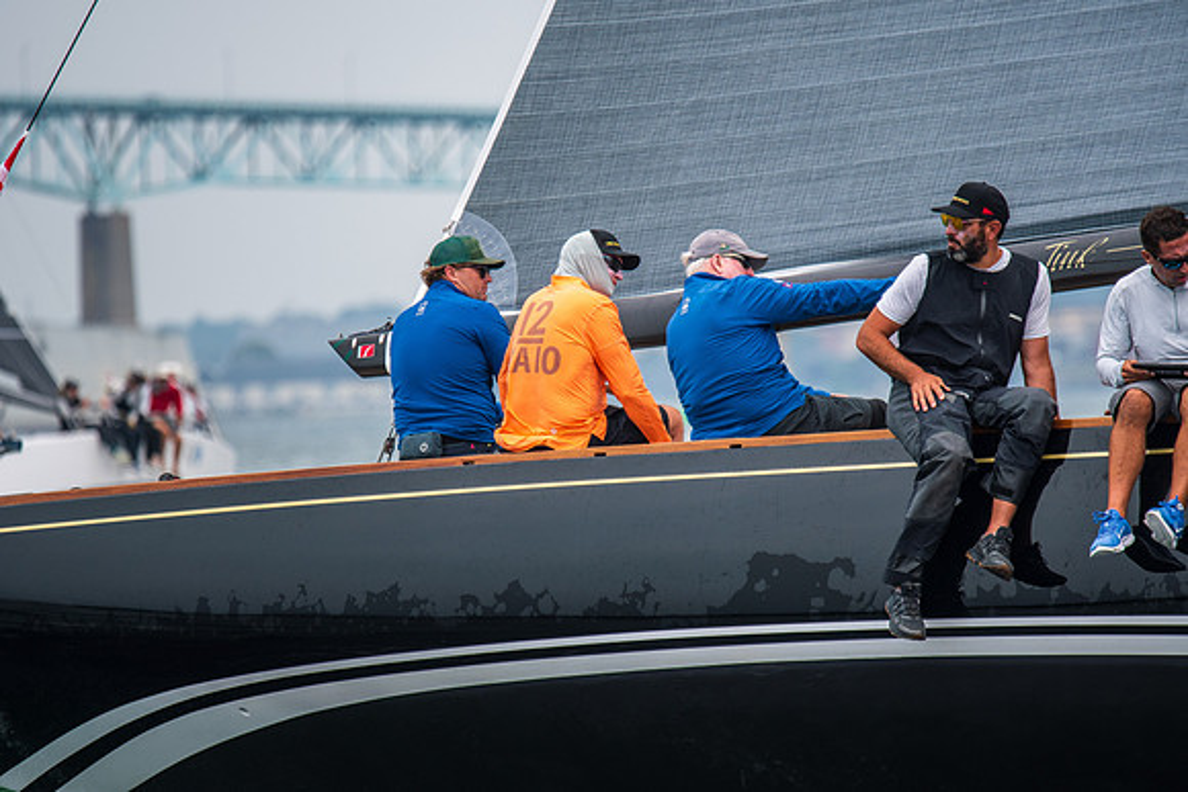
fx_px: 14853
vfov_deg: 3.1
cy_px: 396
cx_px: 594
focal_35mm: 450
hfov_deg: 4.6
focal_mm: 300
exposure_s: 1/1600
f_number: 4
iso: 200
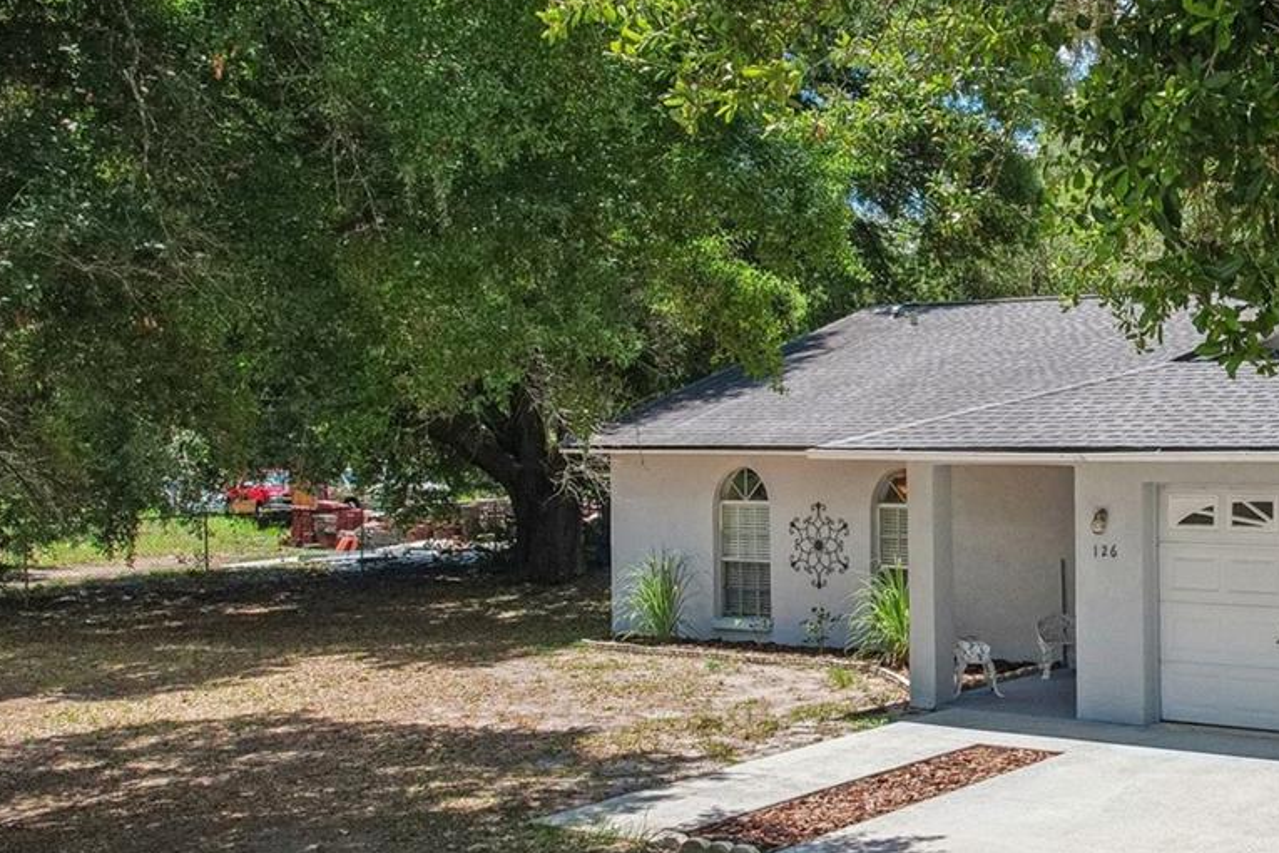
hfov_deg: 39.2
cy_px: 437
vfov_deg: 29.2
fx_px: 1634
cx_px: 1192
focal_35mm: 46
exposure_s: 1/1250
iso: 400
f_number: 2.8
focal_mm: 8.4
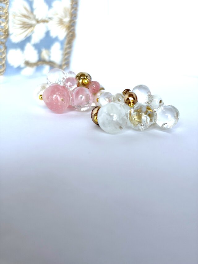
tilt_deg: -19.0
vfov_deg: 36.8
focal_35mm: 52
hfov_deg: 28.0
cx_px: 99
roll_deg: +1.1
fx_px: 396
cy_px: 132
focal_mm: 5.96
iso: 40
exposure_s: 1/820
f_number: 1.6
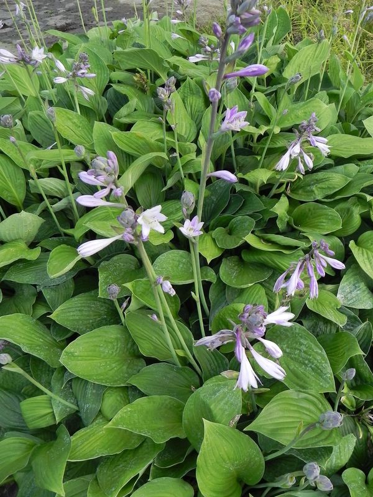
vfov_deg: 67.3
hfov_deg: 53.1
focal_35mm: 26
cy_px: 248
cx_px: 186
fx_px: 374
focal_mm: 4.6
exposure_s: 1/400
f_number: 3.5
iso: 160
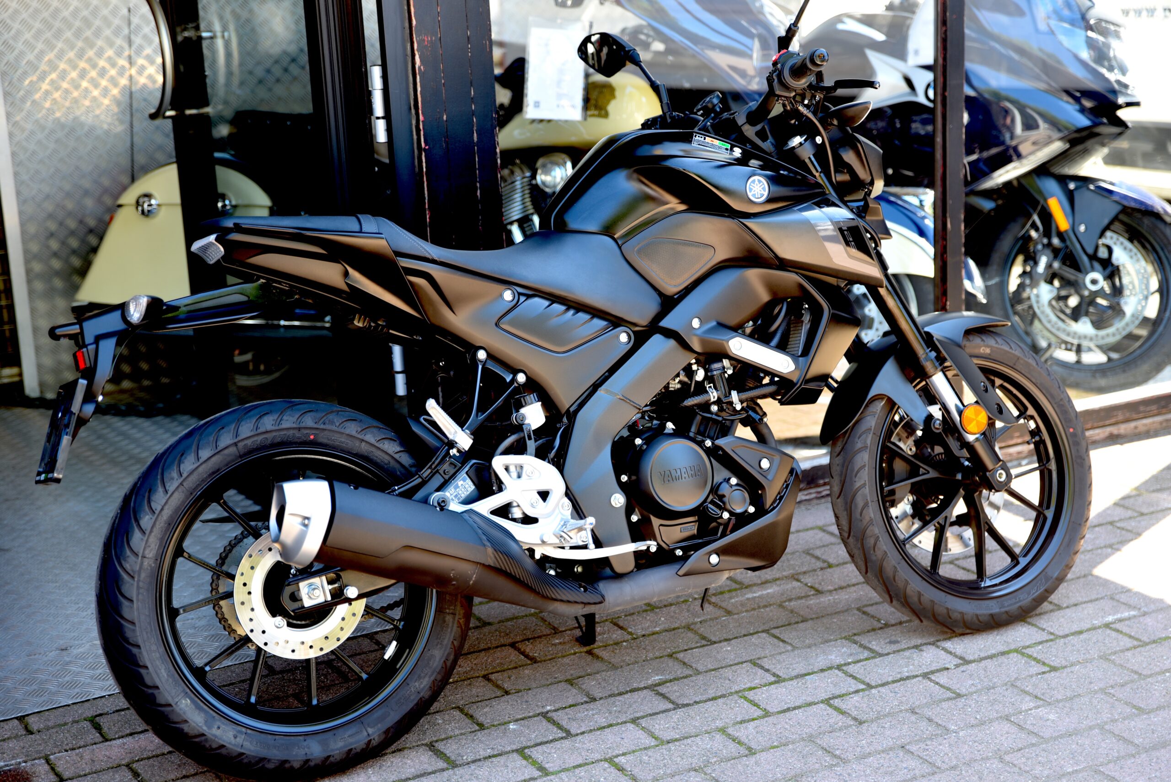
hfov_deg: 32.4
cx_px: 586
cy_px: 391
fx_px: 2017
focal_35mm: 62
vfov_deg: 21.9
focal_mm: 62
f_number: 2.8
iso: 100
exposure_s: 1/60
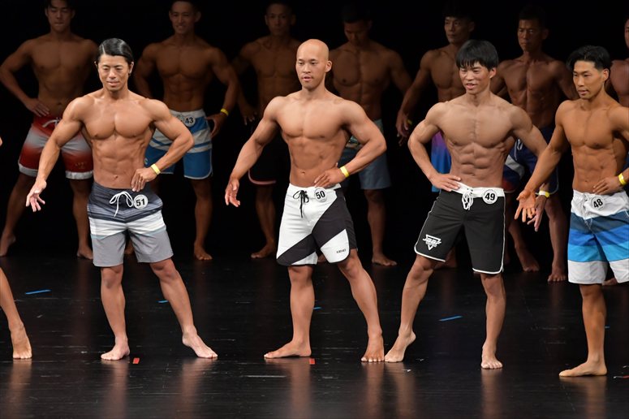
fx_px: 4715
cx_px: 314
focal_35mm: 270
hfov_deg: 7.6
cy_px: 210
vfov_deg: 5.1
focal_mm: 180
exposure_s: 1/400
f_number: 5.6
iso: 3200
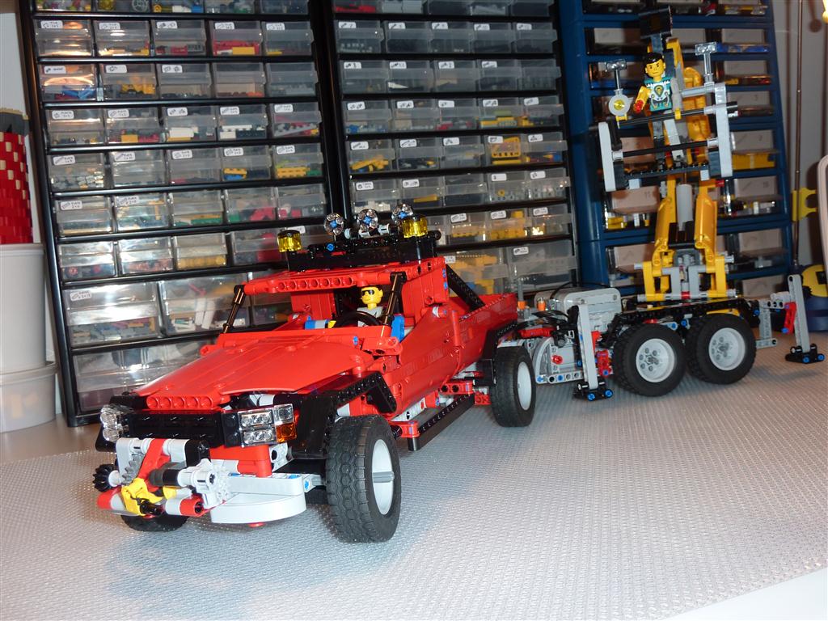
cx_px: 414
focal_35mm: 32
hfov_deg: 56.8
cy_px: 310
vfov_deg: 44.2
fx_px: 765
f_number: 3.5
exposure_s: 1/30
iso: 100
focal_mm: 5.3
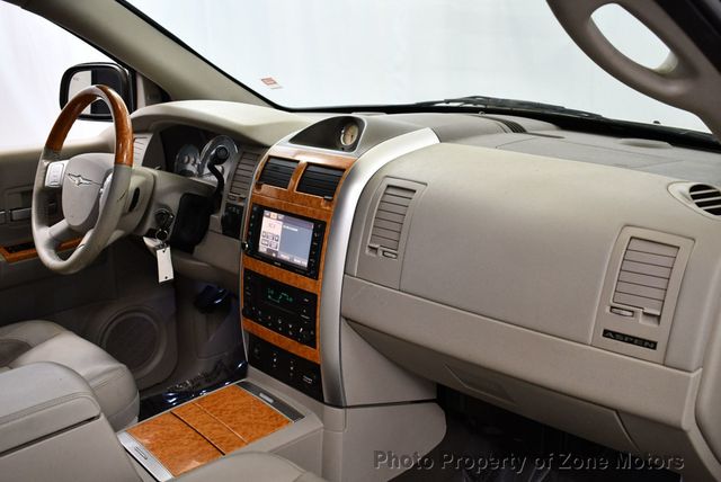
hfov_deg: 53.1
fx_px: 722
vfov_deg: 36.9
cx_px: 360
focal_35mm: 36
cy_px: 241
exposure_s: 1/125
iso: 1250
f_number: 3.5
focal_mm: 18
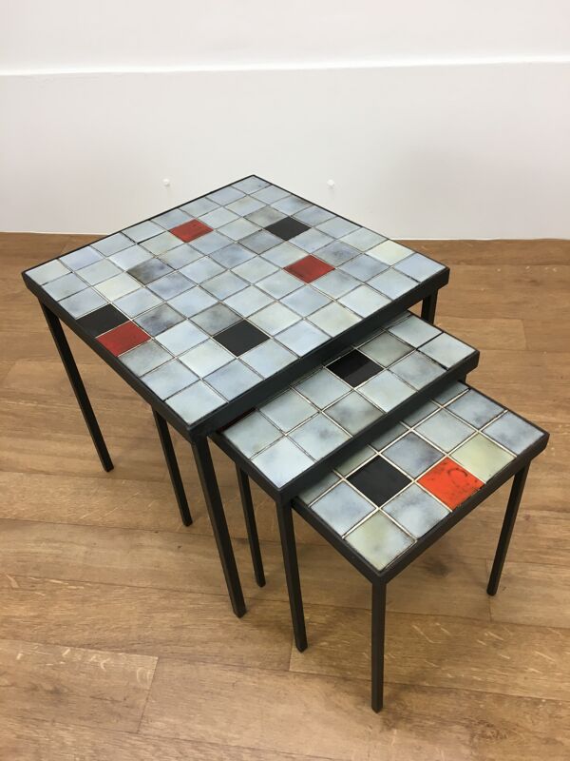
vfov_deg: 61.7
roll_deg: +3.9
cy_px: 380
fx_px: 637
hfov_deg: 48.2
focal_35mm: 29
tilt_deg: -43.4
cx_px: 285
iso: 32
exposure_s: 1/33
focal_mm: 4.15
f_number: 2.2
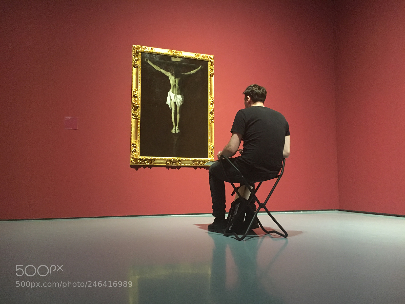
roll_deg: -0.2
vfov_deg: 48.2
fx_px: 339
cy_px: 152
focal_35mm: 29
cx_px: 202
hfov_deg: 61.7
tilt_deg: +6.1
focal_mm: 4.15
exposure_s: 1/17
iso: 400
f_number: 2.2
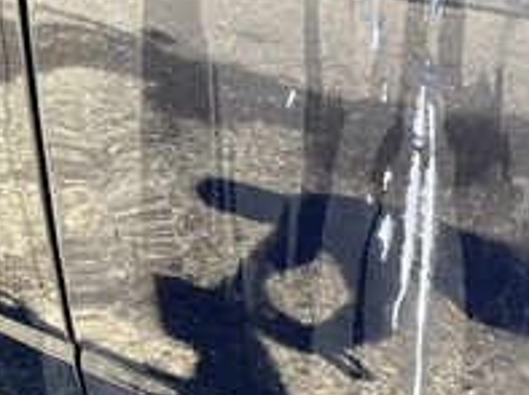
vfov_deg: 24.7
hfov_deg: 31.8
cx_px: 430
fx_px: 900
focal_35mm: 59
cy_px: 167
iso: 25
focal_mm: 3
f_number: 1.8
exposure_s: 1/122
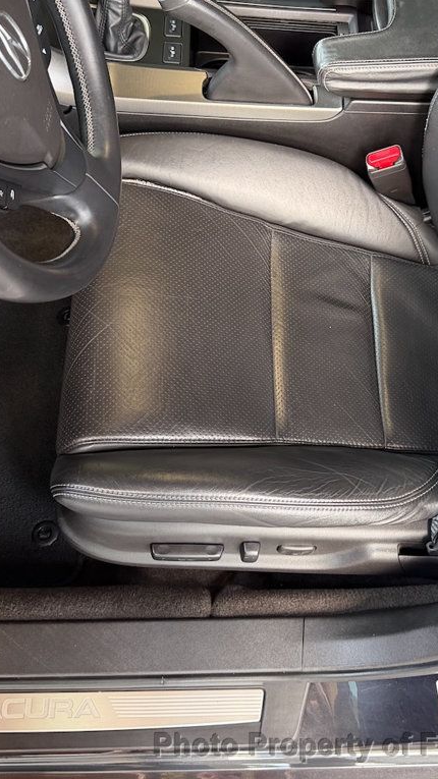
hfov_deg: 33.6
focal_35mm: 35
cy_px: 389
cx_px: 267
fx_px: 723
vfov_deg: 56.6
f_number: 1.78
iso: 250
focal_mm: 6.76
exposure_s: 1/60
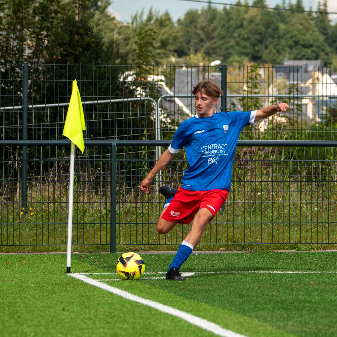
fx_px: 2368
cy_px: 68
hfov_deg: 8.1
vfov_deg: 8.1
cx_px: 220
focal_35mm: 215
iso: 200
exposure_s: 1/4000
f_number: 2.8
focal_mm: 82
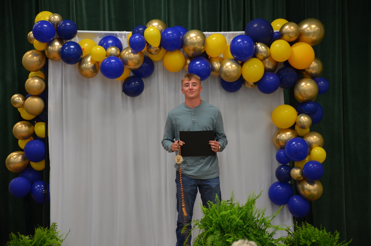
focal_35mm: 158
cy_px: 123
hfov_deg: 13.1
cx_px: 186
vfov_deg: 8.7
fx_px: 1620
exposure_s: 1/30
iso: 900
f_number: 5.6
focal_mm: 105
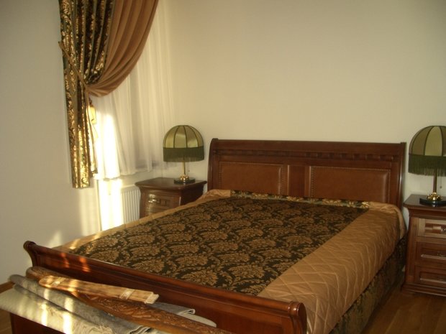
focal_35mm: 35
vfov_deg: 40.7
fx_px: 451
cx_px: 223
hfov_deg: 52.6
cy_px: 167
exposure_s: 1/60
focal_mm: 5.8
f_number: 2.6
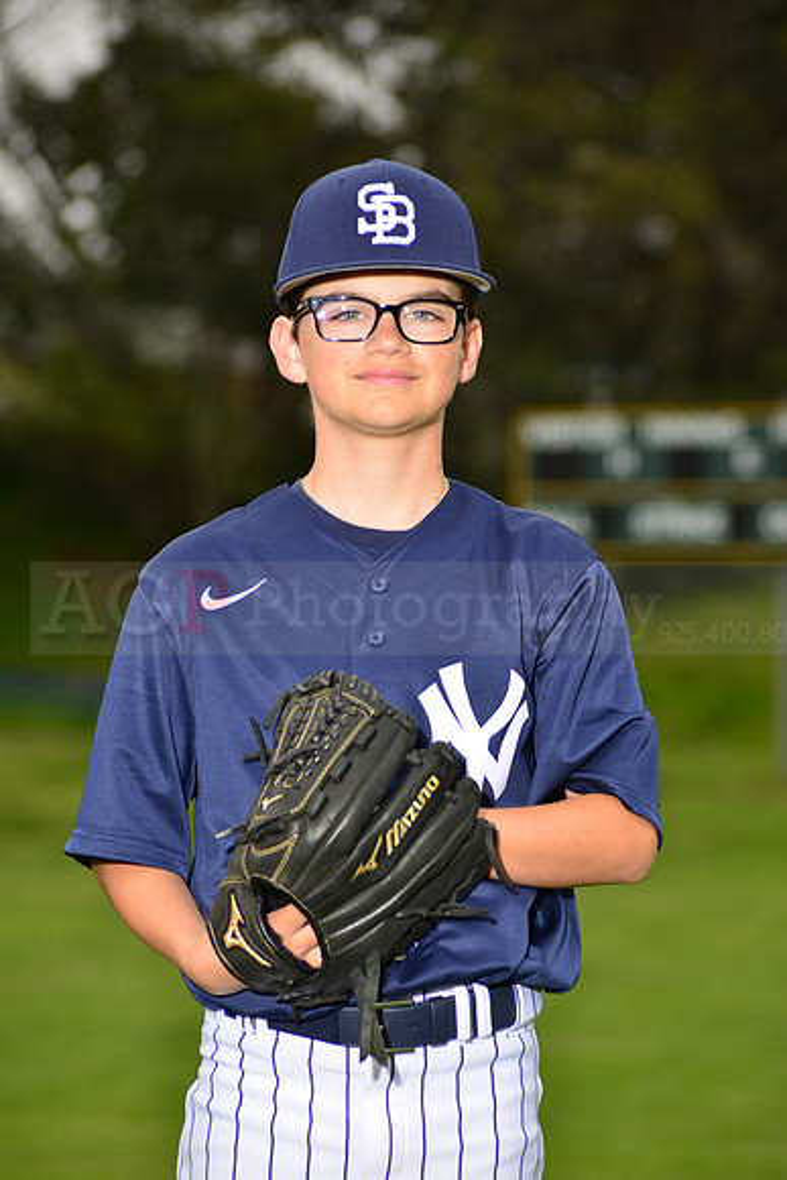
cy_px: 590
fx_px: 5571
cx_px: 394
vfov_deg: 12.1
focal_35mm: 170
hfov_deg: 8.1
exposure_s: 1/200
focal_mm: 170
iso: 200
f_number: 6.3
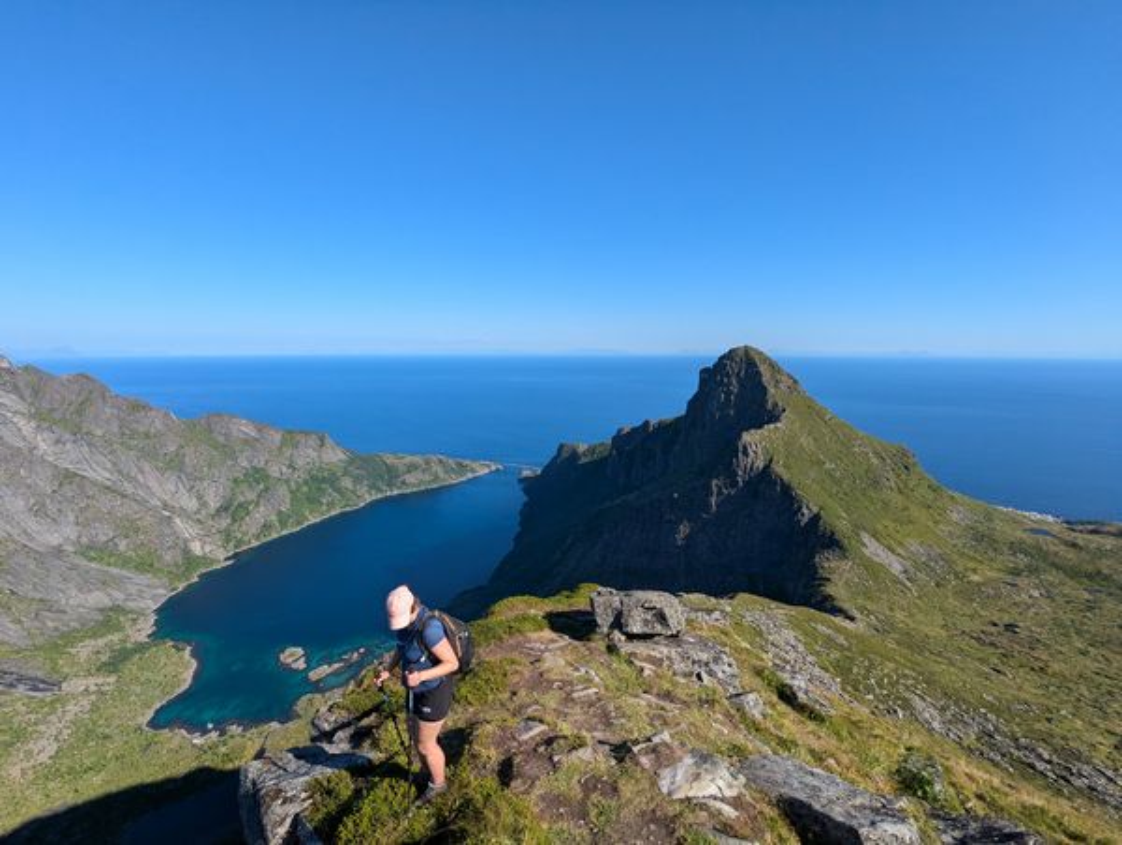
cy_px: 422
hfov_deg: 94.4
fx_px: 519
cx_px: 561
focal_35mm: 16
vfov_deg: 78.3
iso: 54
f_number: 2.2
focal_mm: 2.35
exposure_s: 1/1385
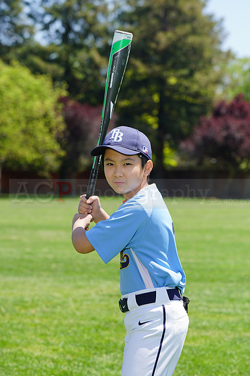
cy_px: 188
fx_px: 1846
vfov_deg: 11.6
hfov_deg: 7.7
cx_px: 125
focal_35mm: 177
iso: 100
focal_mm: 177
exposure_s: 1/160
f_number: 9
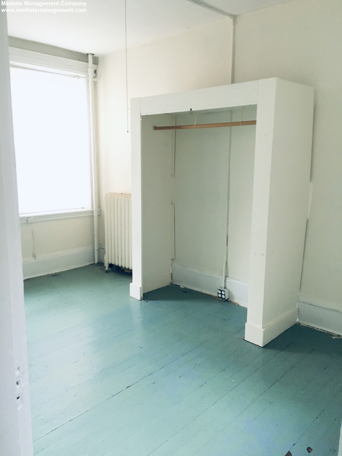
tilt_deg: -10.4
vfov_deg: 61.7
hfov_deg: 48.2
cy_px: 228
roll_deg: +0.0
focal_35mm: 29
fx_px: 382
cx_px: 171
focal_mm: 4.15
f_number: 2.2
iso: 250
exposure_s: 1/15
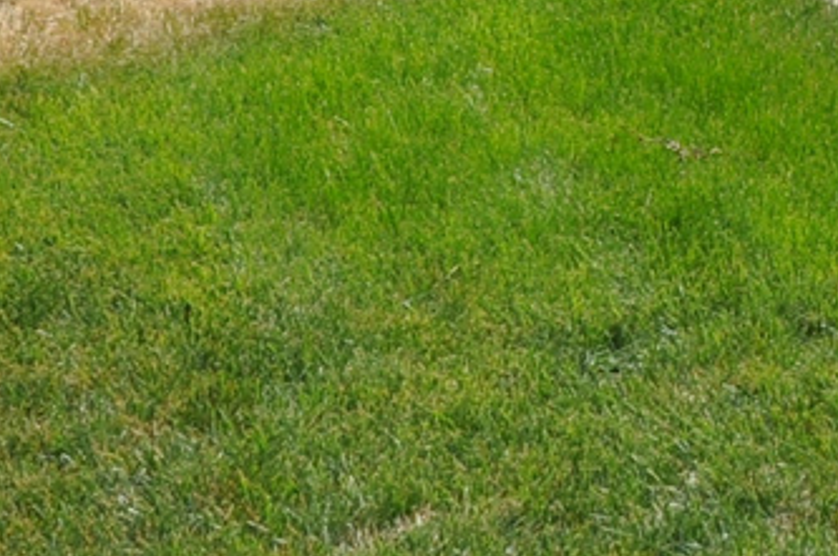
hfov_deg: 12.0
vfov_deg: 7.9
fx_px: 3858
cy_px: -551
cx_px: 1158
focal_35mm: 166
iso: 200
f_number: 14
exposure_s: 1/200
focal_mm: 18
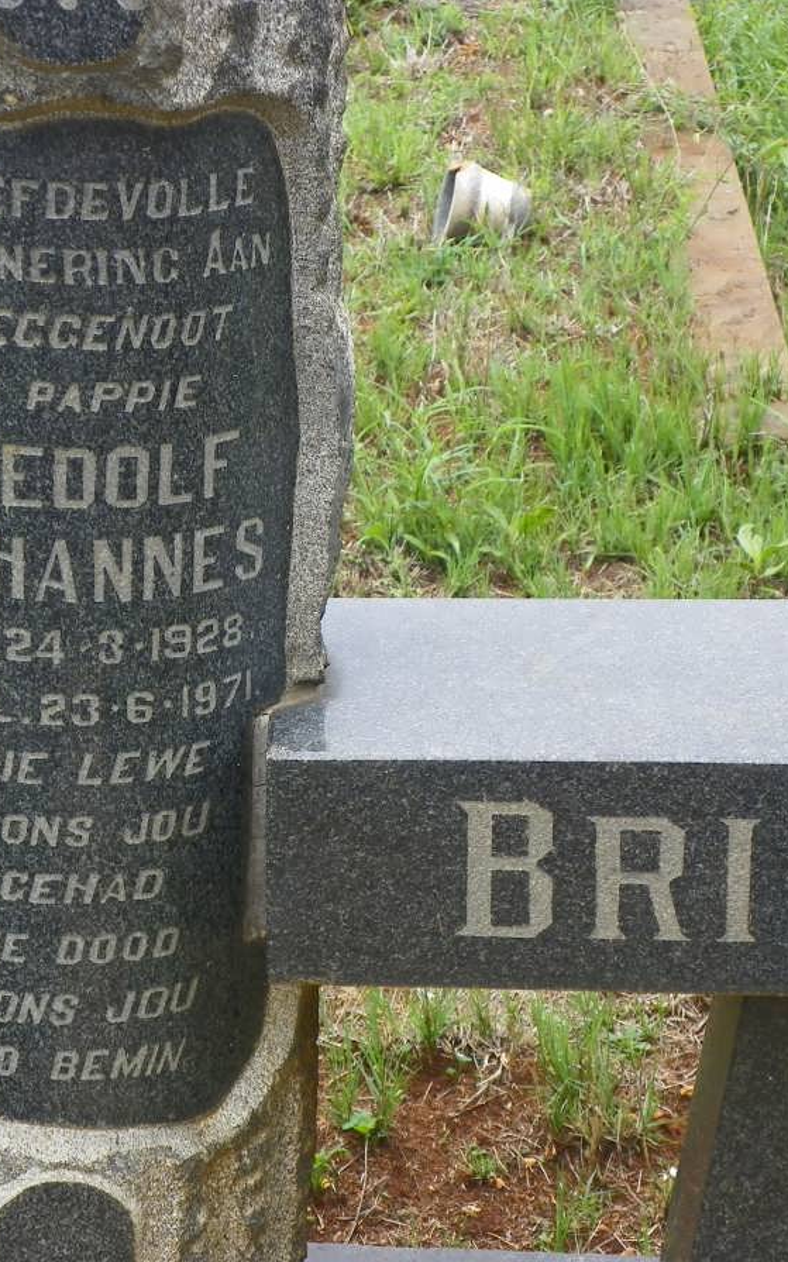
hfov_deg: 9.7
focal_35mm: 135
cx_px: 399
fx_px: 4641
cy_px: 633
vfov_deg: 15.5
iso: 64
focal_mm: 16.9
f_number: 4
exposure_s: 1/200
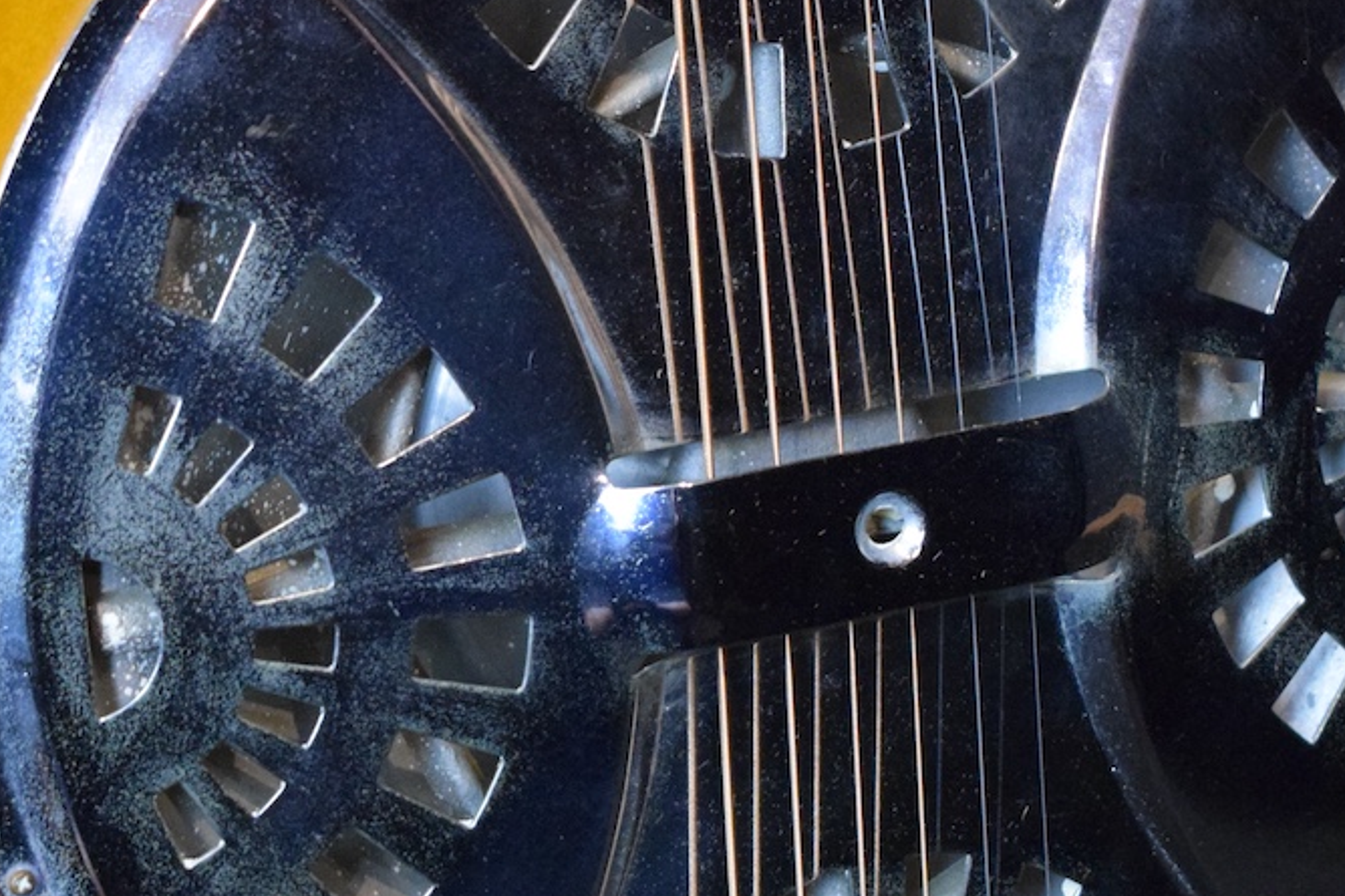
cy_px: 419
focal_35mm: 128
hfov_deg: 16.0
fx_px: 4781
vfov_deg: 10.7
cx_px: 626
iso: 4500
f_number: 4.8
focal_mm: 38
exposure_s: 1/60
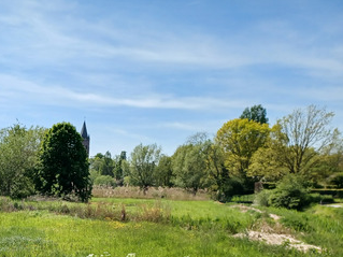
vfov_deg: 29.4
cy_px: 240
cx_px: 32
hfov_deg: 37.7
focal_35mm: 47
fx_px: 466
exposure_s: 1/568
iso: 32
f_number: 1.8
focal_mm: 4.6
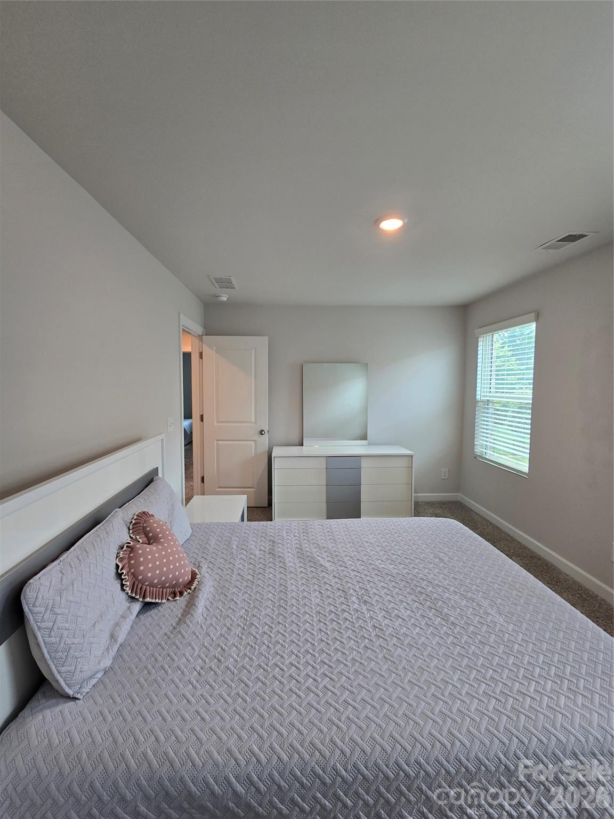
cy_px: 410
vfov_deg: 106.2
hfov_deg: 89.9
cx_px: 307
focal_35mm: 13
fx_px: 307
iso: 64
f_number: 2.2
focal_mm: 2.2
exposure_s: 1/60
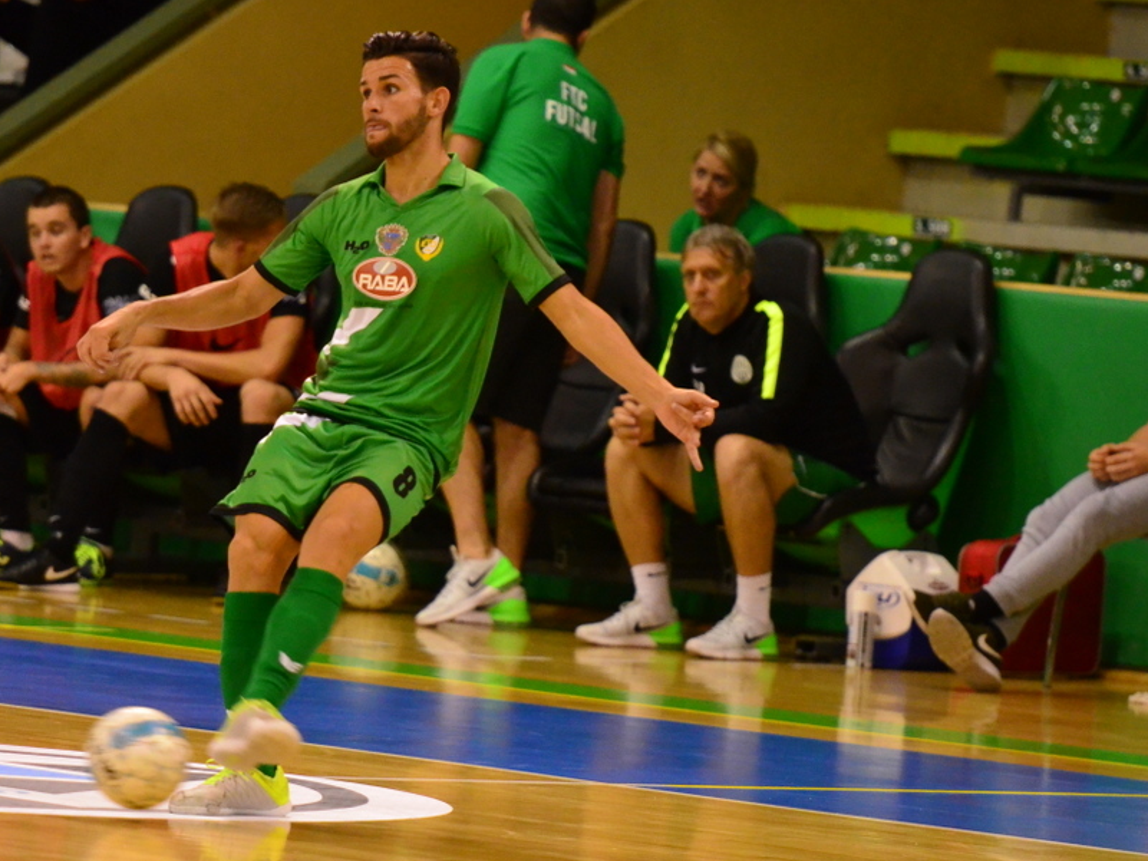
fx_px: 13597
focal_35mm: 410
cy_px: 443
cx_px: 448
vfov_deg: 3.6
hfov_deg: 4.8
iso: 3200
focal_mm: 190
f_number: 2.8
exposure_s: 1/640
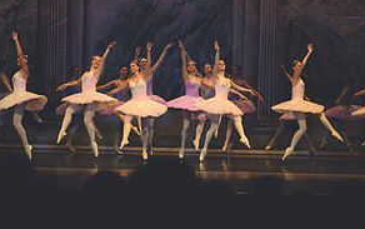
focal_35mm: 166
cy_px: 67
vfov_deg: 7.9
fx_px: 1653
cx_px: 130
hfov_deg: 12.6
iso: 640
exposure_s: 1/500
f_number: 2.8
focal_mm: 82
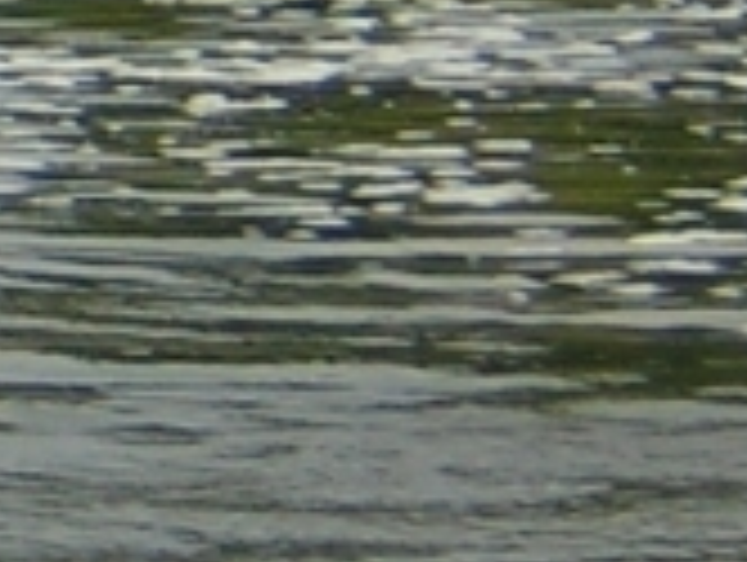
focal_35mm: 397
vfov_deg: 3.7
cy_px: -499
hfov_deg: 4.8
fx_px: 8580
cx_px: -1386
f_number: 3.5
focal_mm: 8.6
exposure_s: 1/580
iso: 100
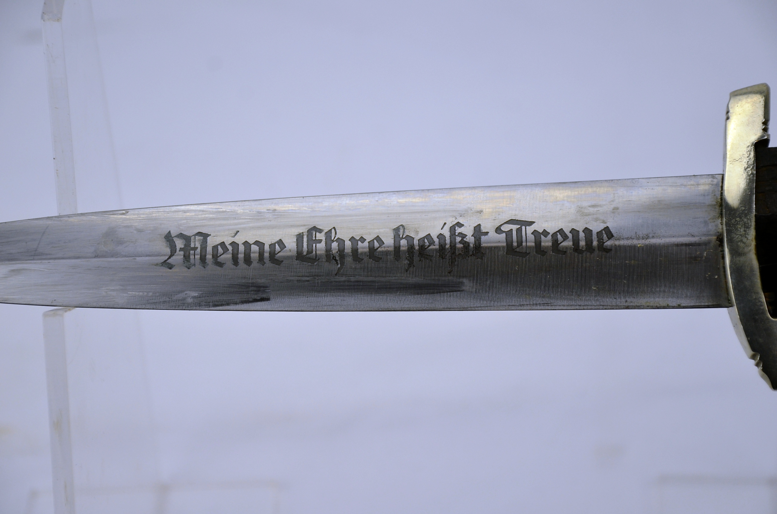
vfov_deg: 12.1
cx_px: 388
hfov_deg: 18.2
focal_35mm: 112
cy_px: 257
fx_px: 2423
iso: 400
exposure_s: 1/320
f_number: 5.3
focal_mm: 75
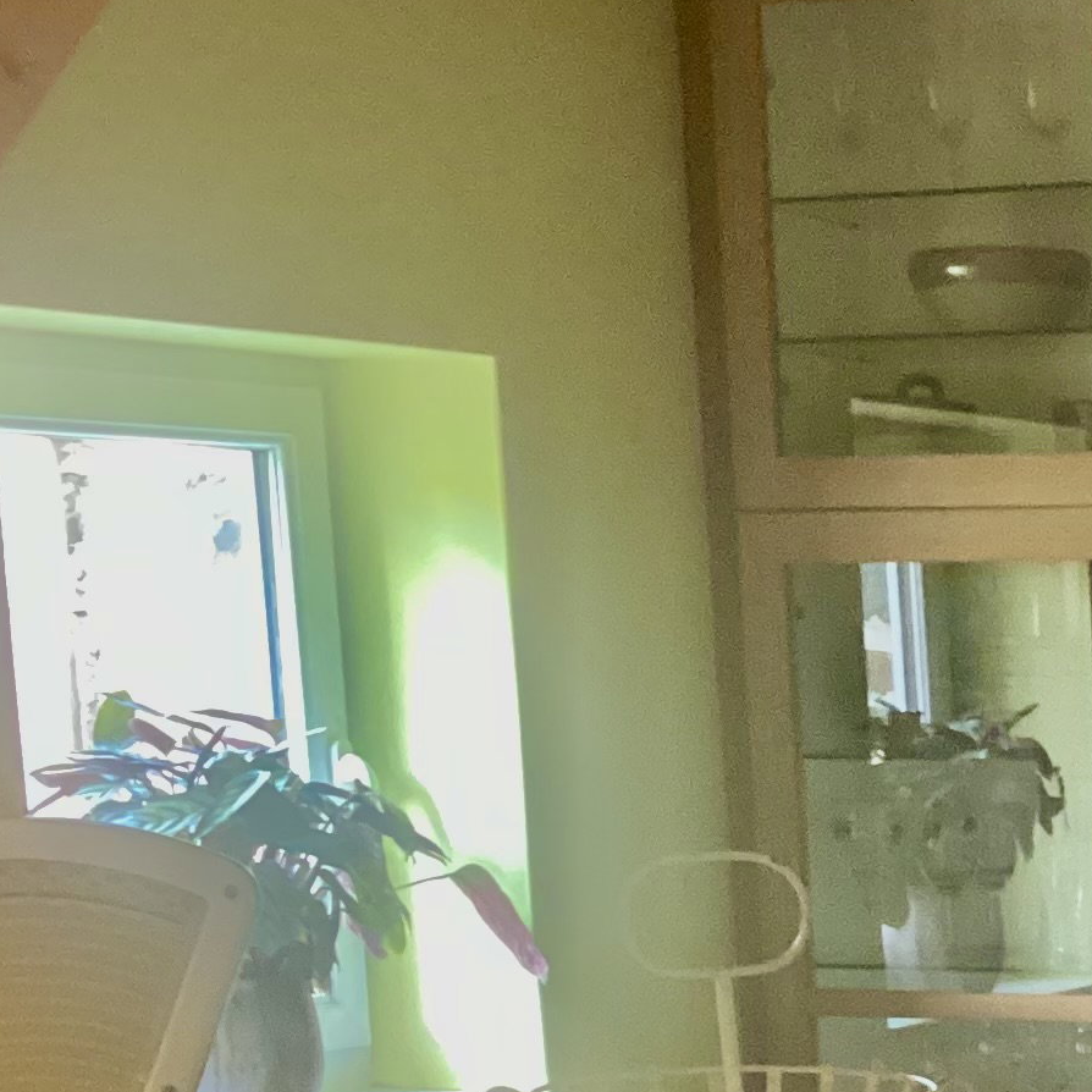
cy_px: 1345
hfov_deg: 16.3
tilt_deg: -10.9
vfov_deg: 16.6
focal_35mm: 100
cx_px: 1482
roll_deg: -0.3
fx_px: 3569
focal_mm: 3.3
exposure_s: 1/40
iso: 400
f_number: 2.4
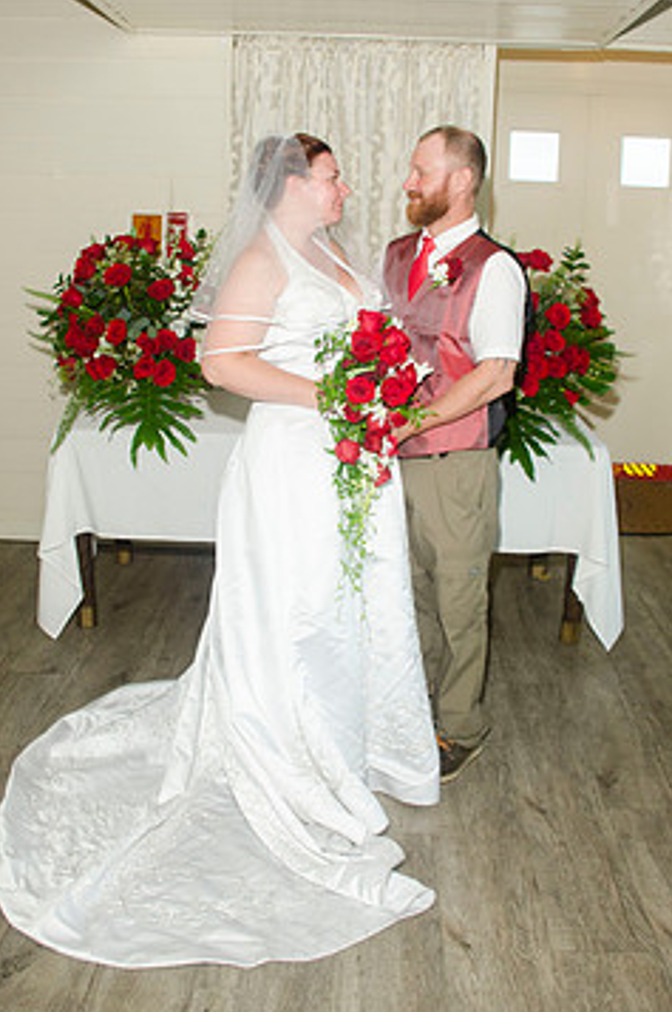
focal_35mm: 34
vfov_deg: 55.7
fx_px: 955
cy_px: 454
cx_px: 349
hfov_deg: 38.8
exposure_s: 1/250
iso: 400
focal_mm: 18
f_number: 5.6
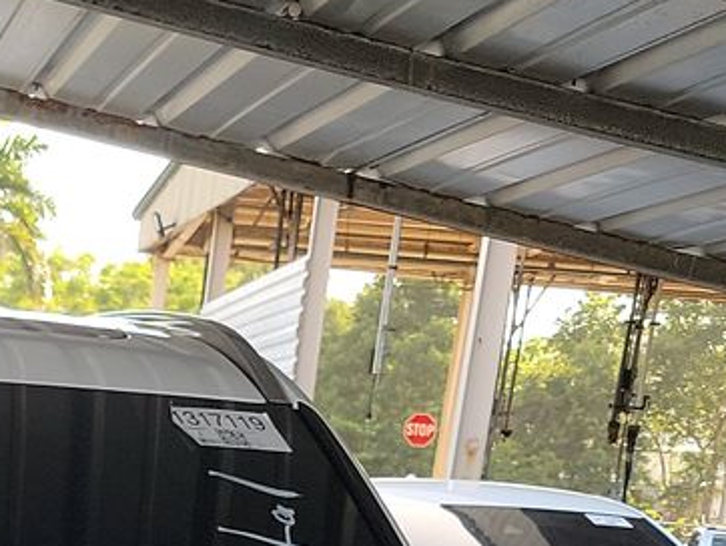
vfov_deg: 12.4
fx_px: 2225
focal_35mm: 106
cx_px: -150
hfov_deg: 17.6
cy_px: 1090
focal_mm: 6.7
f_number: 1.8
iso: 52
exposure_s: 1/119
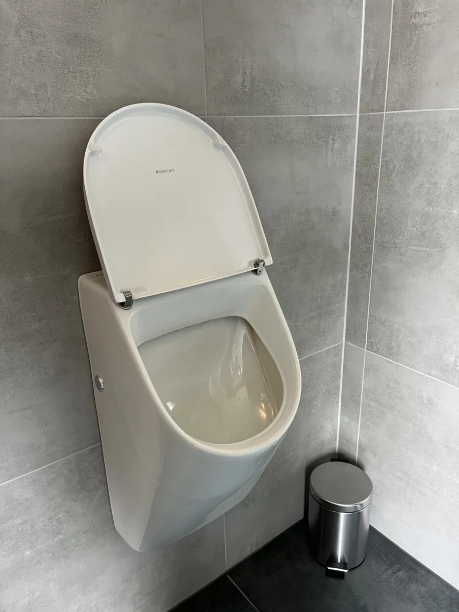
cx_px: 230
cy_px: 306
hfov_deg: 53.1
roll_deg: +2.2
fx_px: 460
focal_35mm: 26
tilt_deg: -21.1
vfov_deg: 67.3
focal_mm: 5.1
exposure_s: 1/59
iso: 125
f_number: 1.6
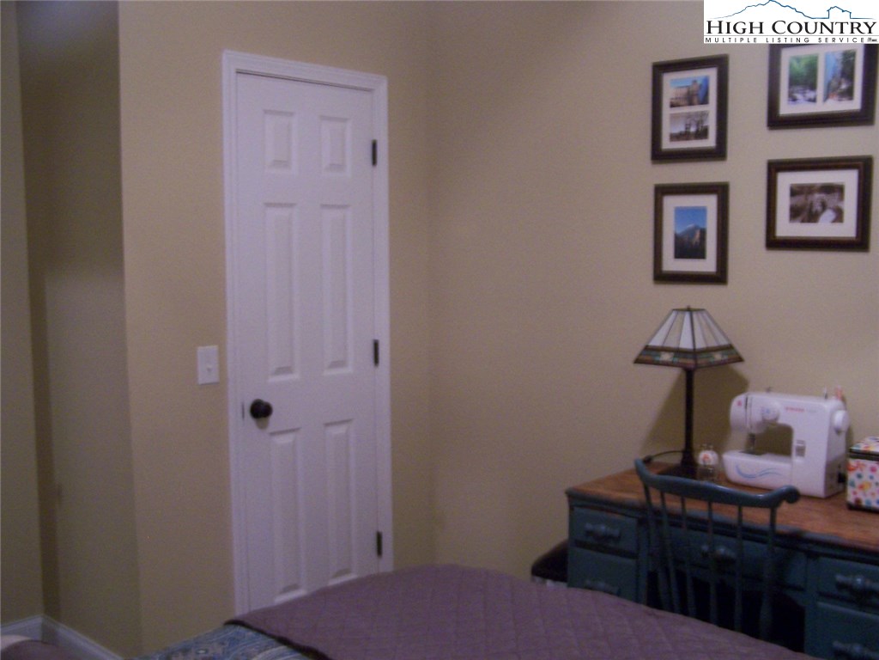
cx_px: 440
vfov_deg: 37.7
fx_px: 965
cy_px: 330
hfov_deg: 49.0
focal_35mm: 38
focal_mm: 6.3
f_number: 2.8
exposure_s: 1/8
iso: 140
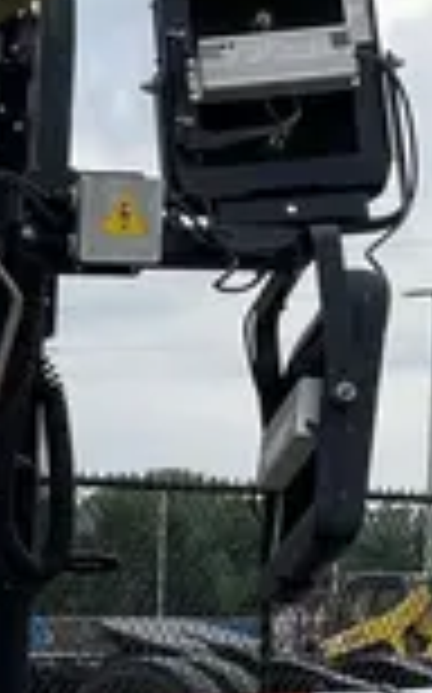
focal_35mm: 131
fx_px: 2472
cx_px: -558
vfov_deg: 15.4
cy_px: 821
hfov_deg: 9.1
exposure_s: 1/545
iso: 32
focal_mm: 4.2
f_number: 1.6
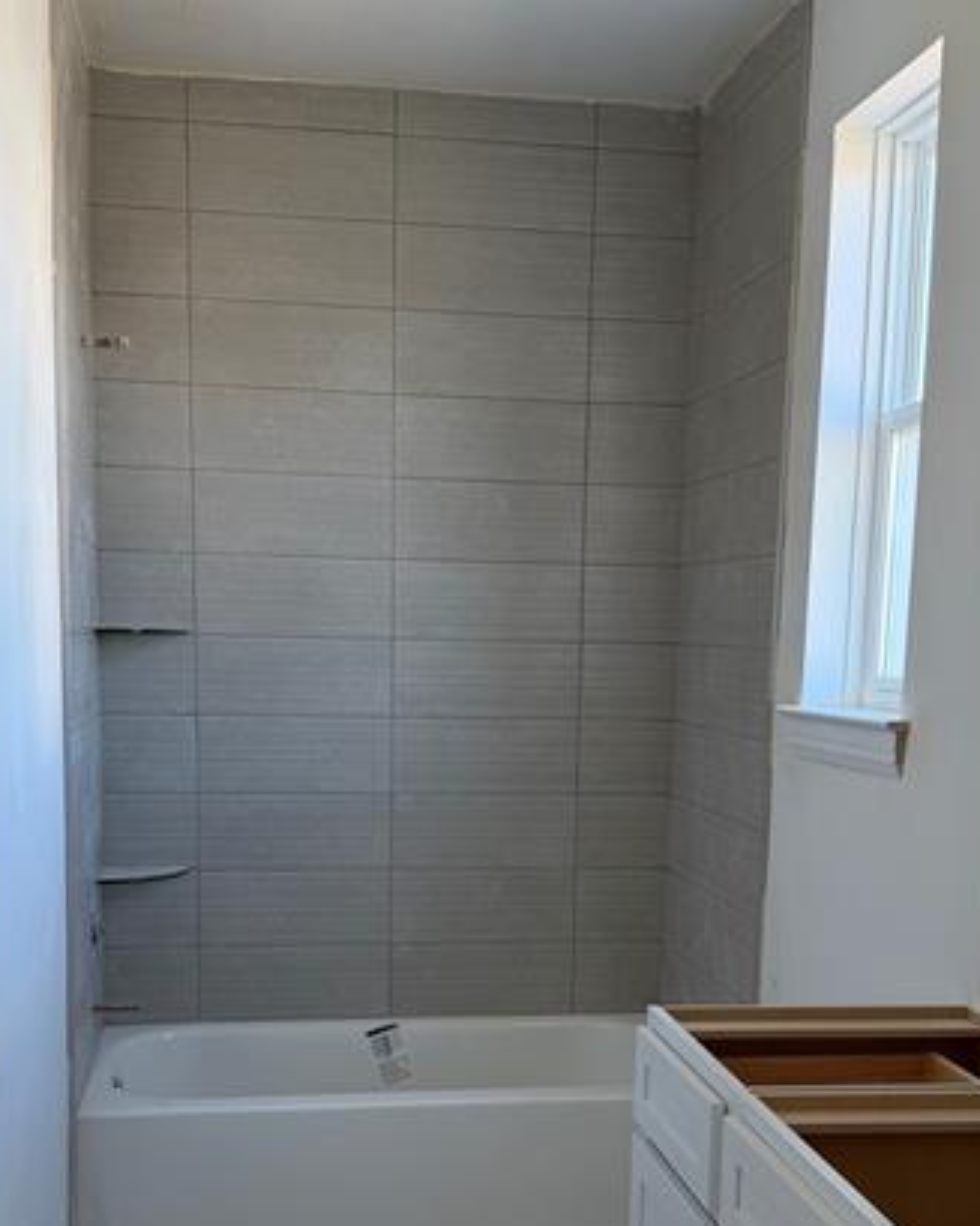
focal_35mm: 44
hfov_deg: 34.1
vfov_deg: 41.2
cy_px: 860
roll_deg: -2.5
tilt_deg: -6.9
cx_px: 489
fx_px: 1596
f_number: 1.78
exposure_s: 1/121
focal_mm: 6.76
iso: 64
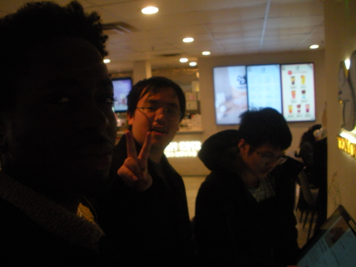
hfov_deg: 51.4
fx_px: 370
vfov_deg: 39.7
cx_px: 178
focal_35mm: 36
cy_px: 134
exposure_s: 1/75.6
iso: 400
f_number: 3.5
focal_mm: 6.3
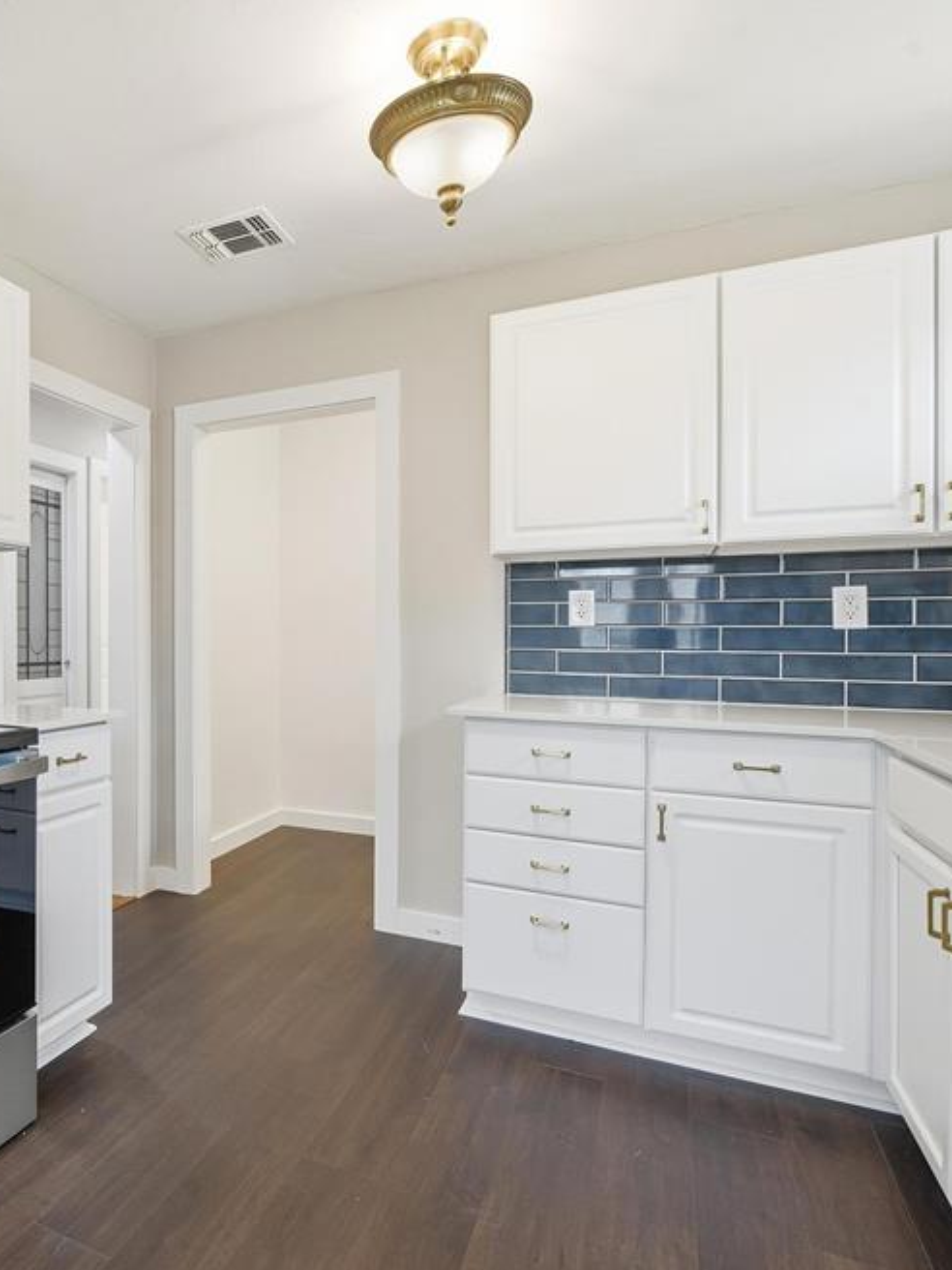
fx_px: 770
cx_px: 190
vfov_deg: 79.0
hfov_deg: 58.5
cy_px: 645
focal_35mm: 21
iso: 100
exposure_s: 1/40
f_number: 9
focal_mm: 14
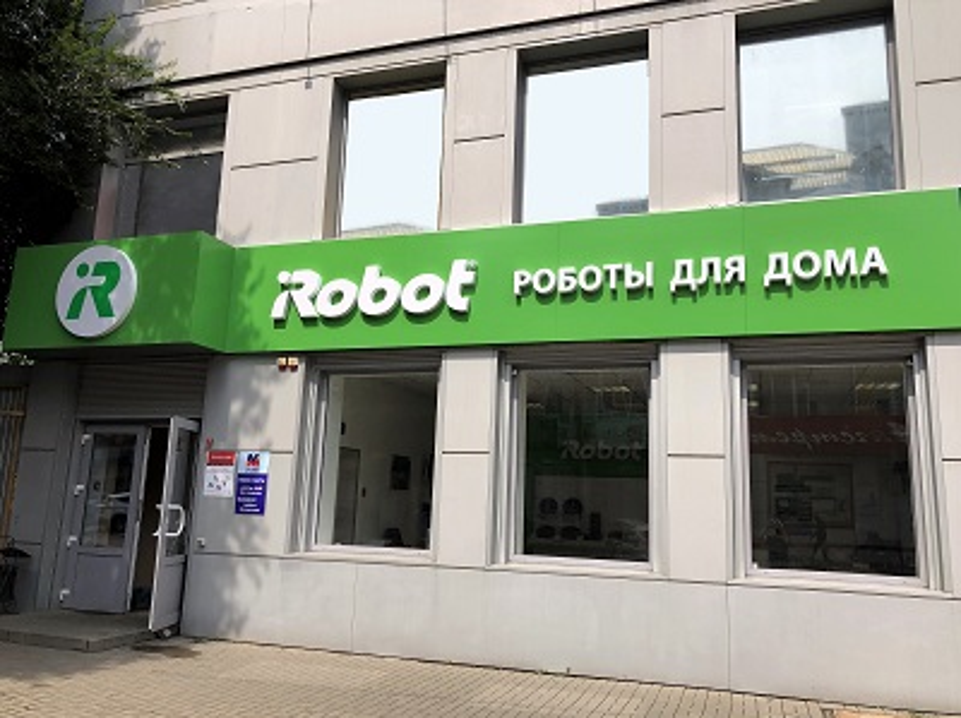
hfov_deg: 63.5
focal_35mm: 28
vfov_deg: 49.7
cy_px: 359
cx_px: 480
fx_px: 776
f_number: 1.8
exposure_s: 1/2088
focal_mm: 4
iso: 20
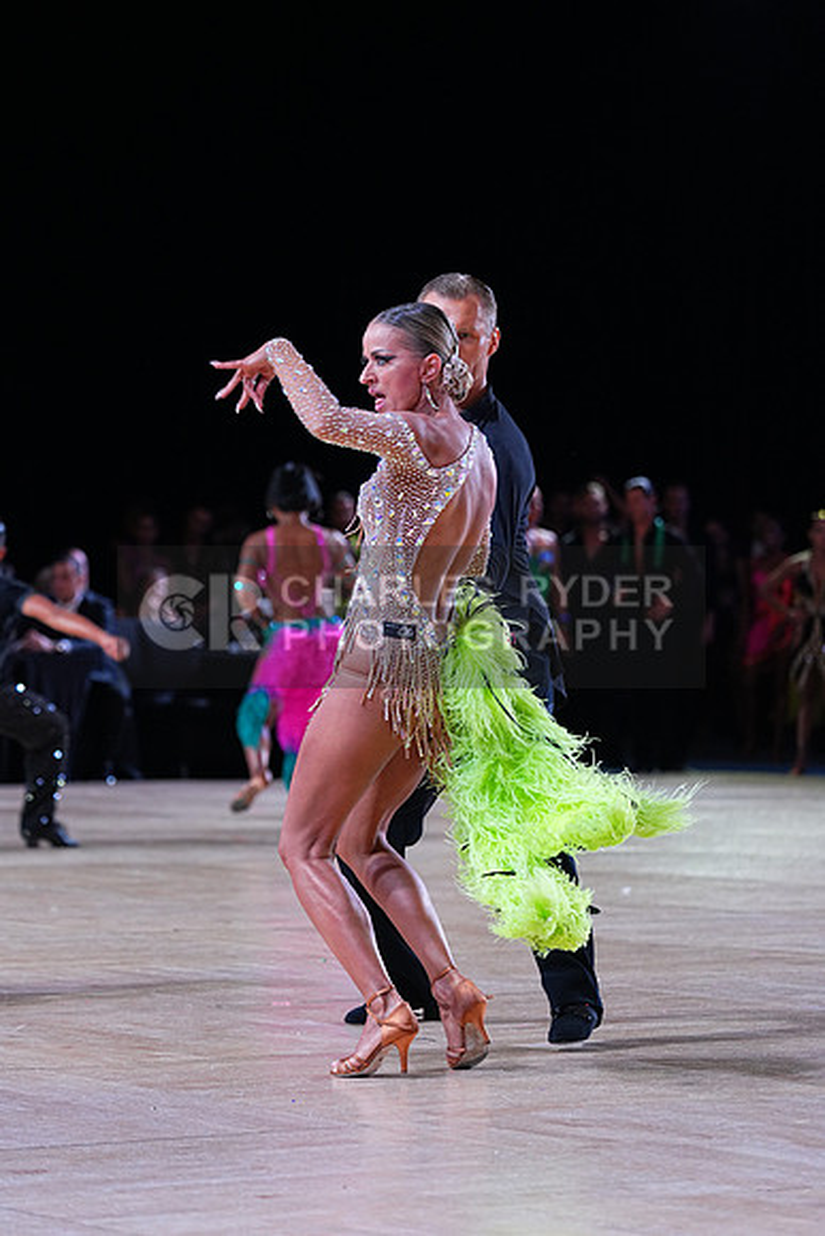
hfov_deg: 10.2
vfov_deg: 15.2
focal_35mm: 135
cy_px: 618
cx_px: 412
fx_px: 4637
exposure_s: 1/500
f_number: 4
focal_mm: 135
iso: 1600
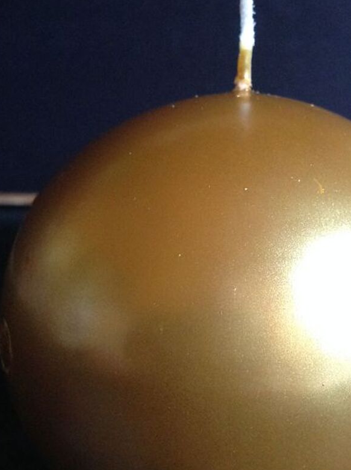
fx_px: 814
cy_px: 217
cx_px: 235
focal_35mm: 60
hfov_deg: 24.2
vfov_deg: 32.2
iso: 400
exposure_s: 1/15
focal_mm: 4.28
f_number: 2.4
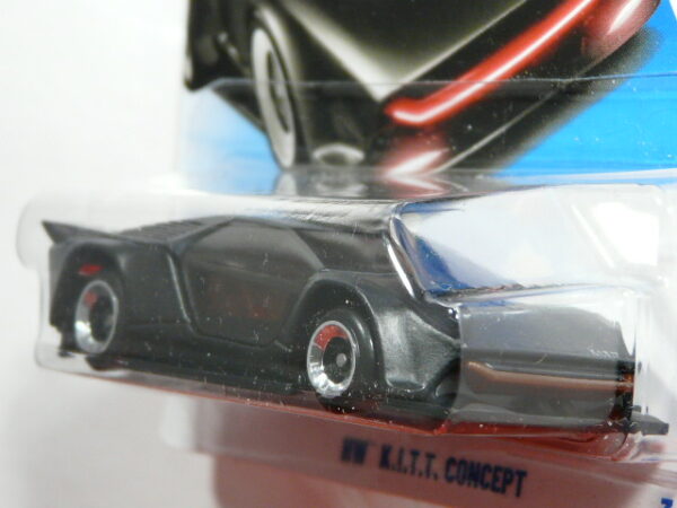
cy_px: 254
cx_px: 338
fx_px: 2151
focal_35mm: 110
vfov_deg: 13.5
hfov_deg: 17.9
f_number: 3.2
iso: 160
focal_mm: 11.4
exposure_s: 1/50
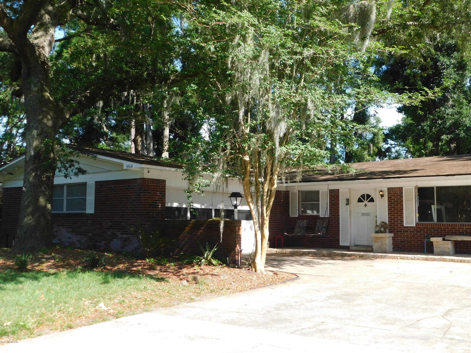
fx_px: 490
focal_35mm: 36
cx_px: 236
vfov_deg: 39.7
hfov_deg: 51.4
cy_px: 176
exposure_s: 1/400
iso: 125
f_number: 3.5
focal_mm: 6.3
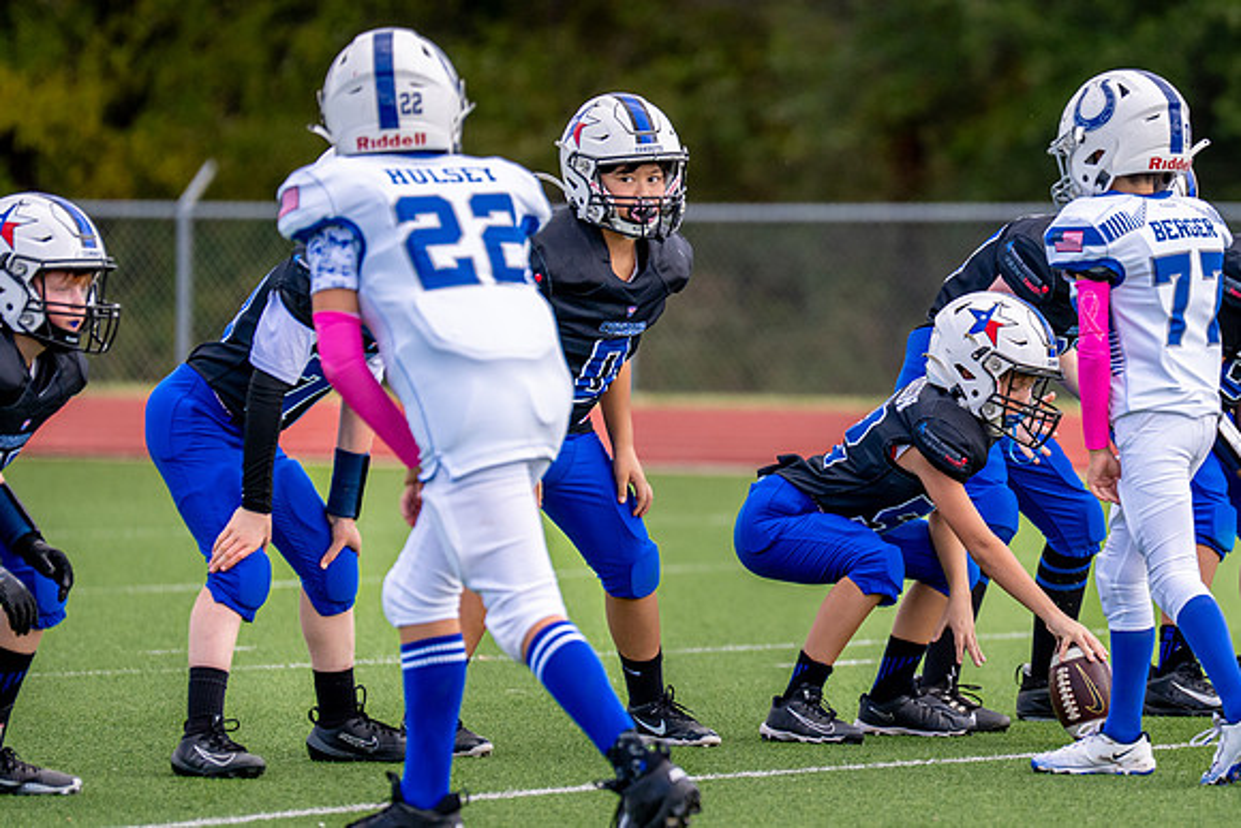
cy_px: 444
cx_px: 975
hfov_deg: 4.8
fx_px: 14687
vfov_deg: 3.2
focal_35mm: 426
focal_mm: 200
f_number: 2.8
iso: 250
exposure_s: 1/2500
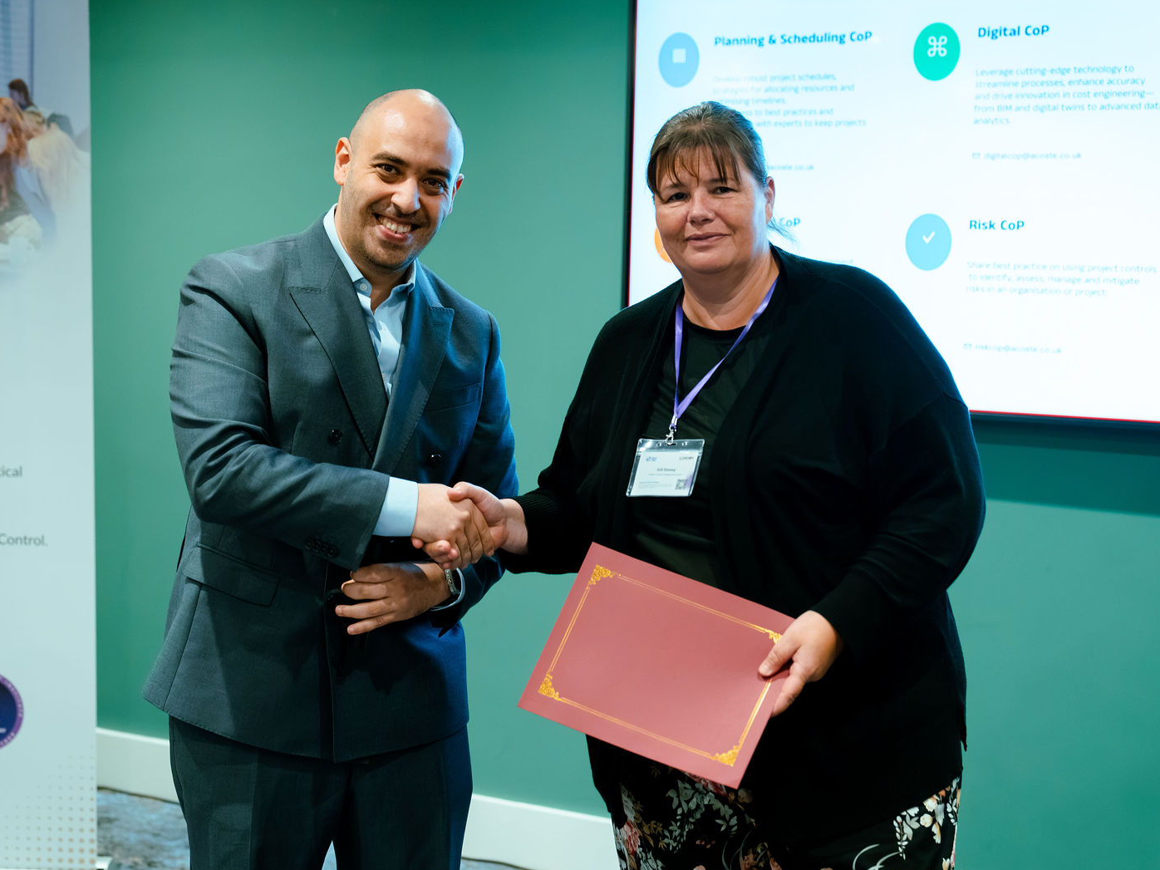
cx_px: 608
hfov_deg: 35.5
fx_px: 1810
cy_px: 441
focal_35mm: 54
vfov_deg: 27.0
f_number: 2.8
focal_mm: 49
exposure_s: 1/200
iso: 2000
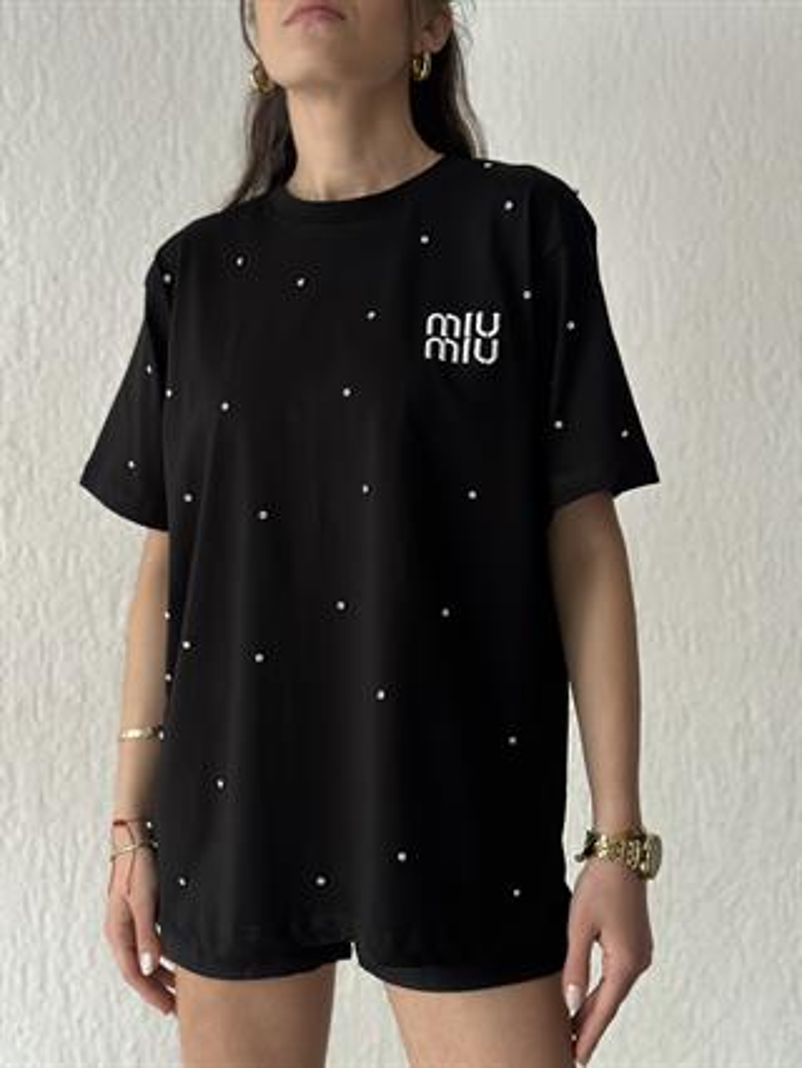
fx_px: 1481
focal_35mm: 48
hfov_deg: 30.3
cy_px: 534
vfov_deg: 39.6
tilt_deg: +0.6
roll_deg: +0.6
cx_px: 401
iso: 800
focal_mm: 6.86
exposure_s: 1/40
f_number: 1.78
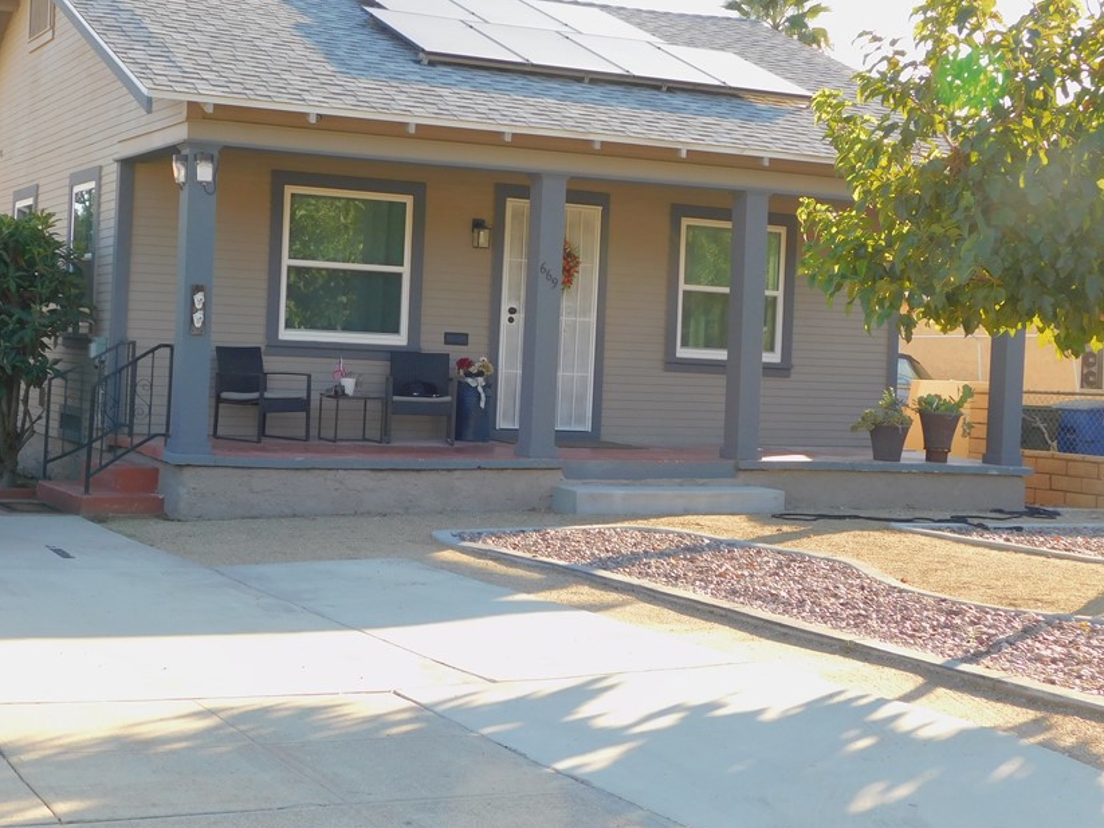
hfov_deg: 34.3
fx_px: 1786
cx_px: 449
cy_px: 352
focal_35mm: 56
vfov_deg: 26.1
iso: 125
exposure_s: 1/200
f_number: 3.7
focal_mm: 8
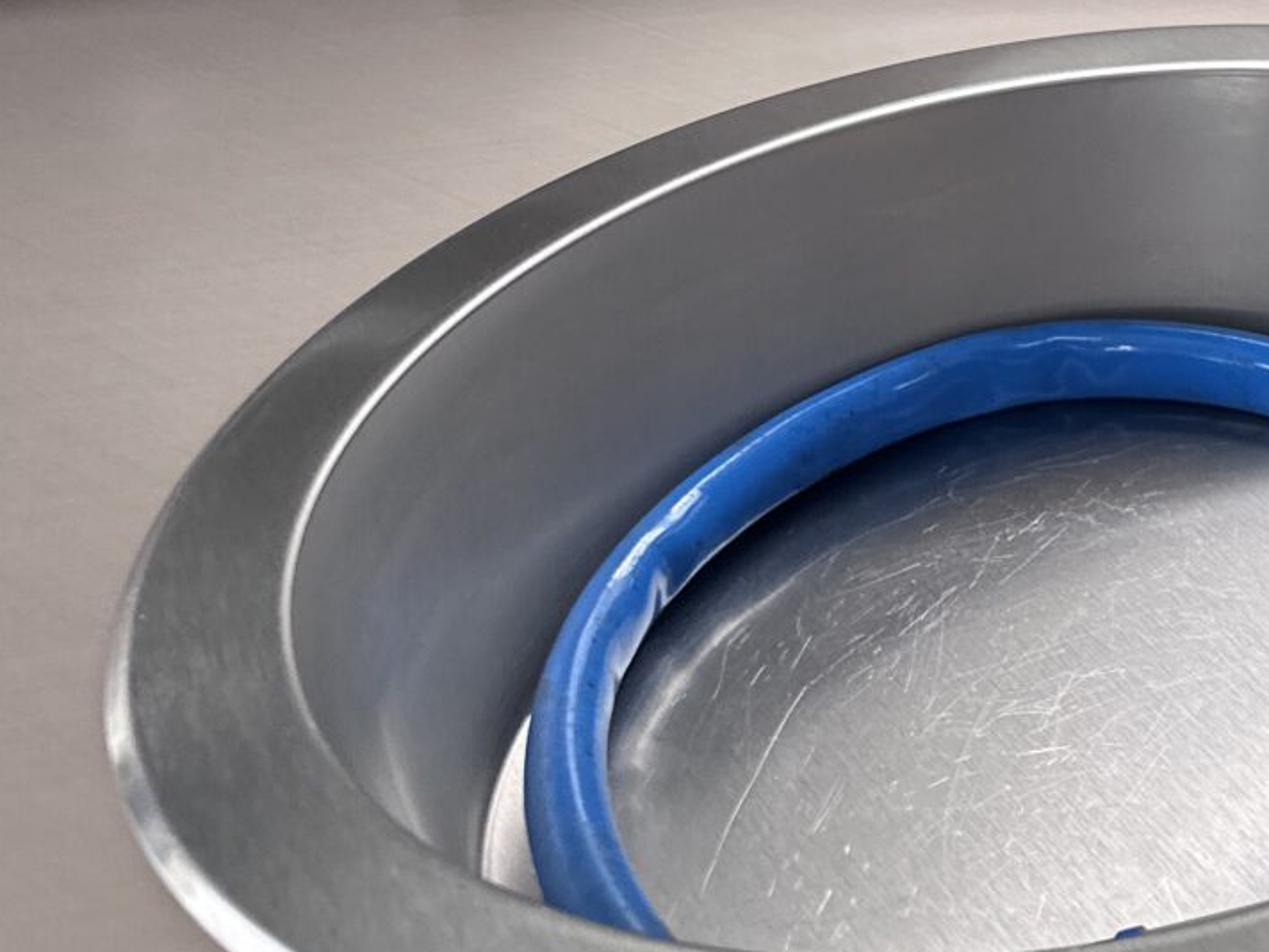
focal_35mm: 69
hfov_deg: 23.6
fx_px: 2529
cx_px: 1798
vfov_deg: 19.5
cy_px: -319
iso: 80
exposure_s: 1/121
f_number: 1.78
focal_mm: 6.86
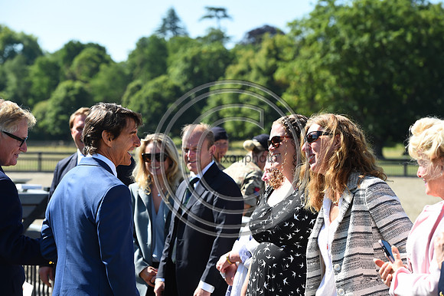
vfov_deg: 11.8
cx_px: 222
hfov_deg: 17.7
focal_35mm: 116
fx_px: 1430
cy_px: 148
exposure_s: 1/1250
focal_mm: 116
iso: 500
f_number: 6.3
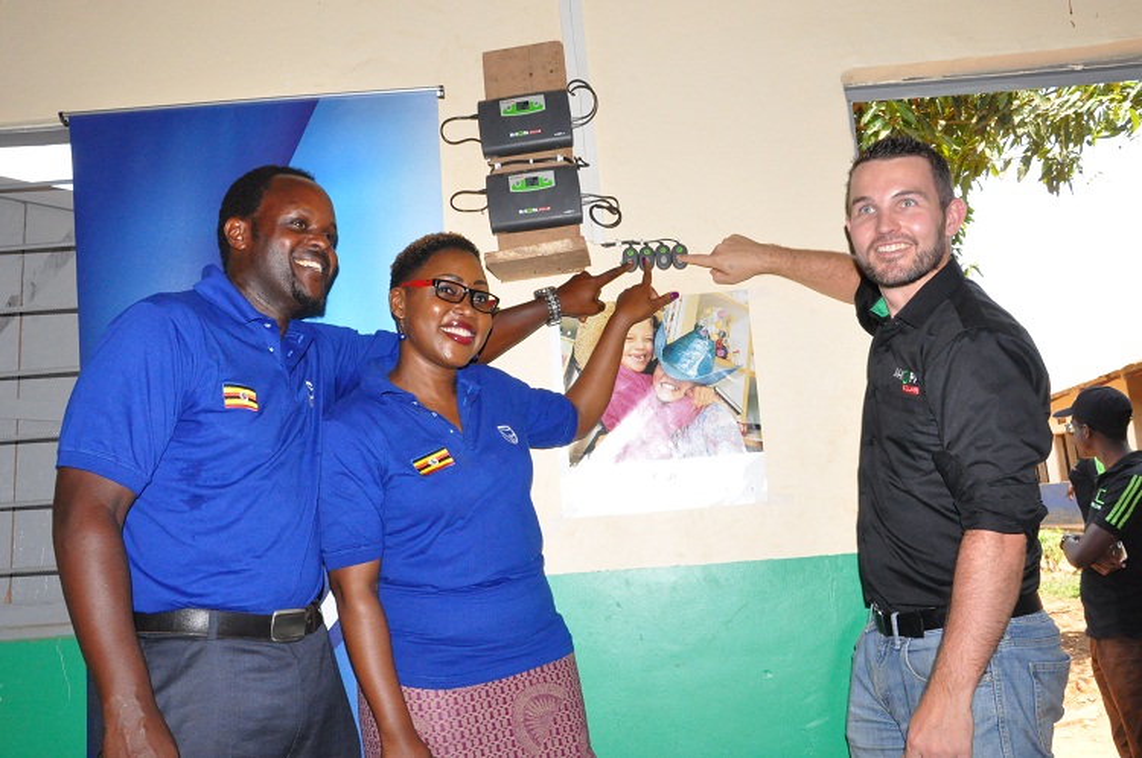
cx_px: 571
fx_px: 1141
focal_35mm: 36
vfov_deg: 36.8
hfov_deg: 53.2
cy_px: 379
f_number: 16
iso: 2500
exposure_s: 1/200
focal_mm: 24
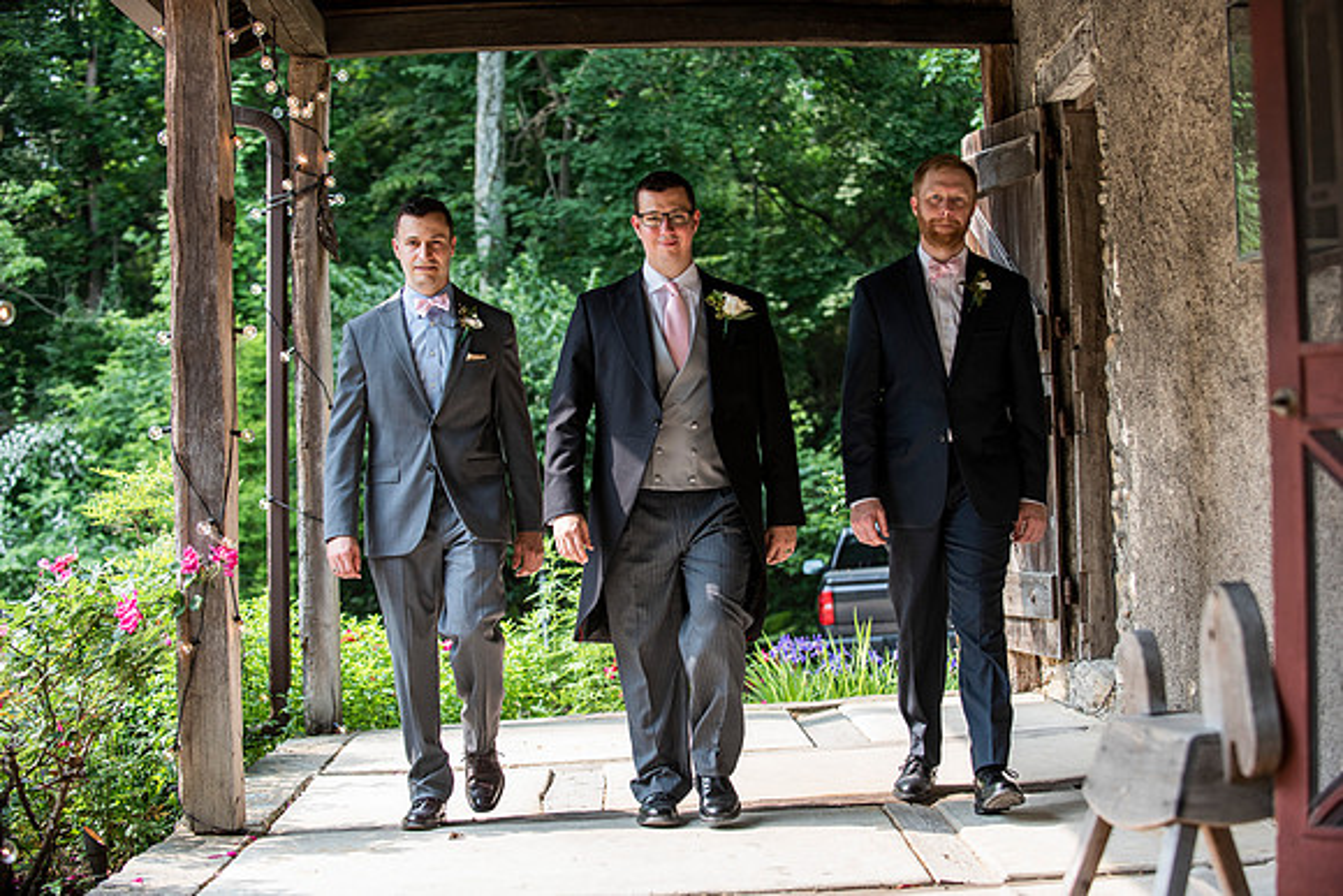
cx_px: 672
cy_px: 448
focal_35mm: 70
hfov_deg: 28.8
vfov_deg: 19.5
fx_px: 2612
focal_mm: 70
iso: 400
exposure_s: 1/500
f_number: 3.5
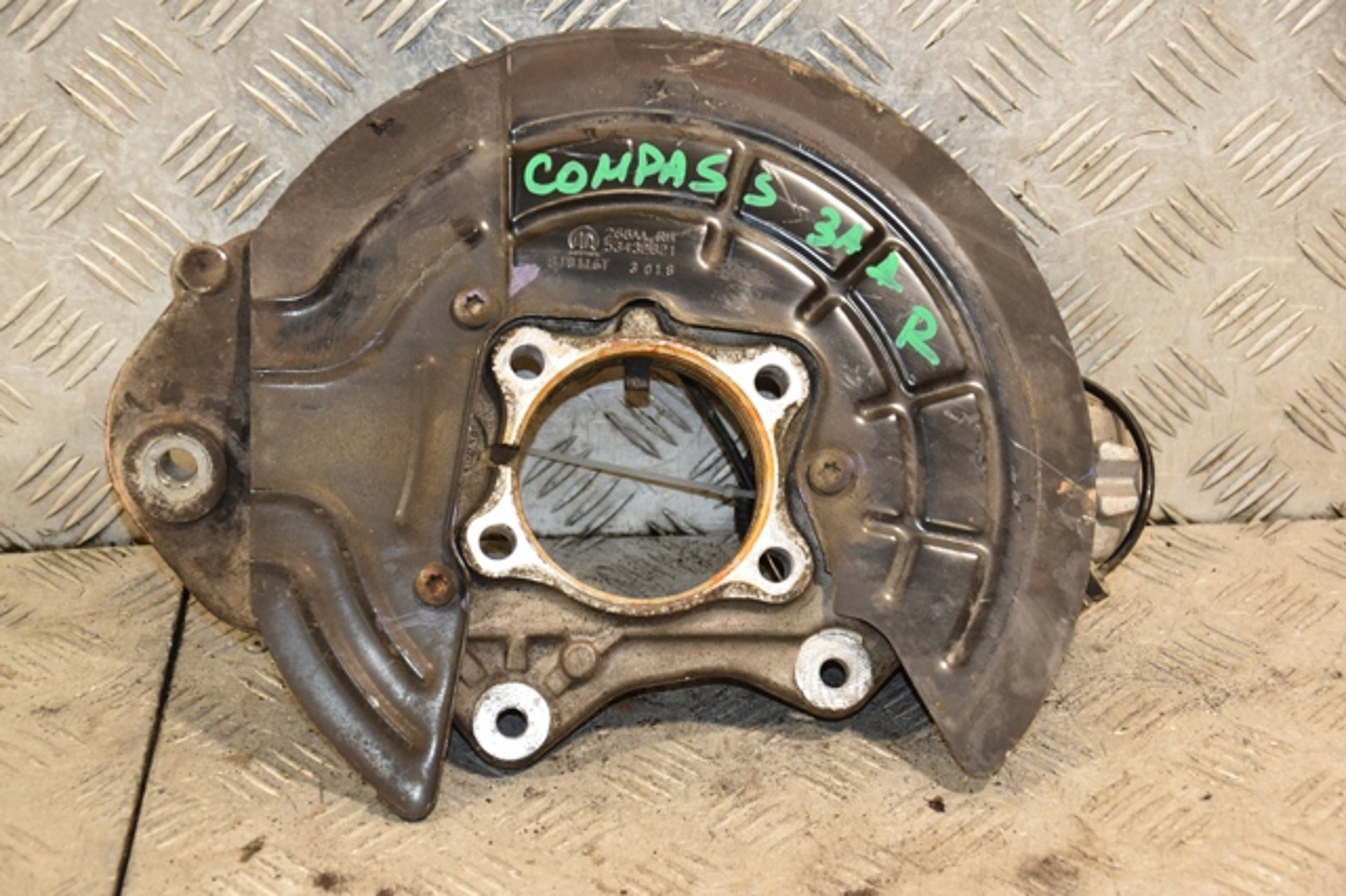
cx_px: 673
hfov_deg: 21.9
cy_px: 448
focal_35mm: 93
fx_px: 3475
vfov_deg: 14.7
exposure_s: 1/125
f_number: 5.3
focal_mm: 62
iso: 800
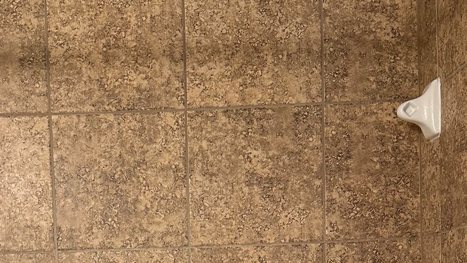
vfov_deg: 17.5
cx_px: 141
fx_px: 793
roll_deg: +1.9
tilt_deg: -2.6
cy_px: 354
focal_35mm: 64
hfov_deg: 32.4
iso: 320
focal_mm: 6.86
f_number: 1.78
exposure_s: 1/60
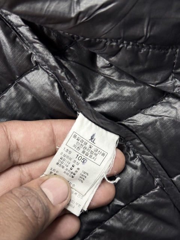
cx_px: 90
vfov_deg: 39.7
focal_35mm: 48
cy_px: 120
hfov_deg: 30.3
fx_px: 333
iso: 50
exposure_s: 1/50
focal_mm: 6.76
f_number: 1.78
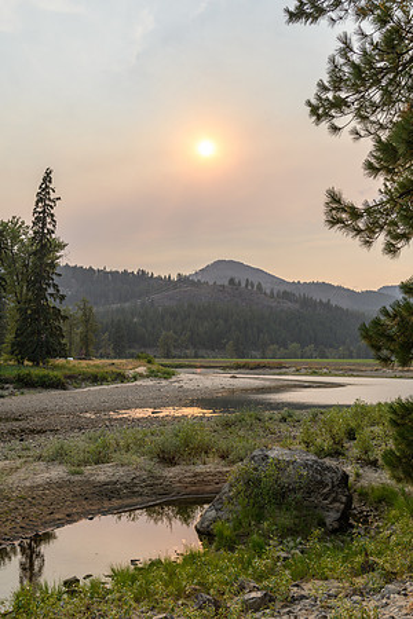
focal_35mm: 34
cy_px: 310
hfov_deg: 38.9
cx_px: 206
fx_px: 585
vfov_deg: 55.8
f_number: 8
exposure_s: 1/200
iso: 64
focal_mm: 34
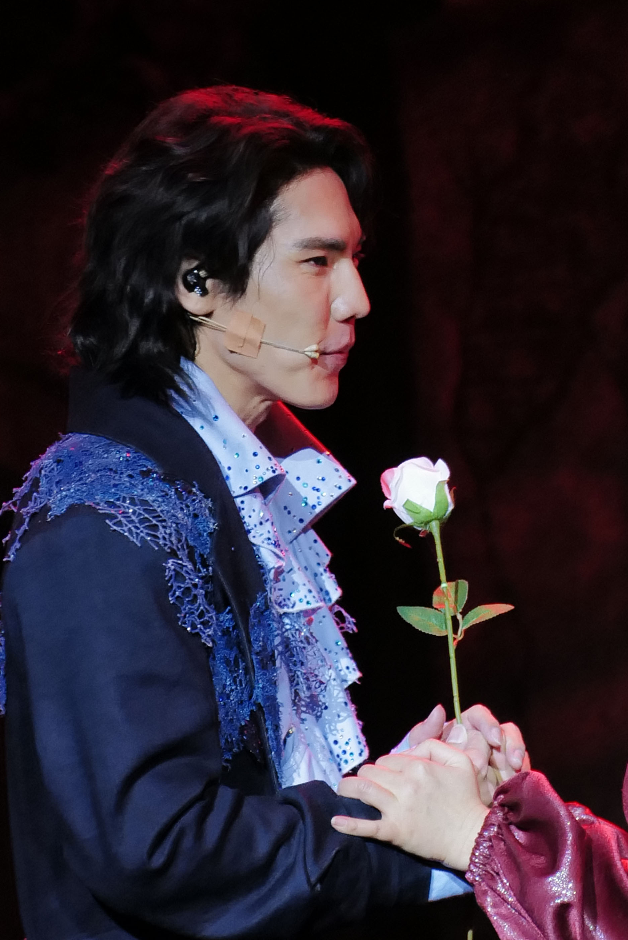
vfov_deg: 7.5
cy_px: 265
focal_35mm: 276
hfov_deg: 5.0
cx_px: 599
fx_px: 7216
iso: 1600
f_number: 4
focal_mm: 93
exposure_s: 1/400
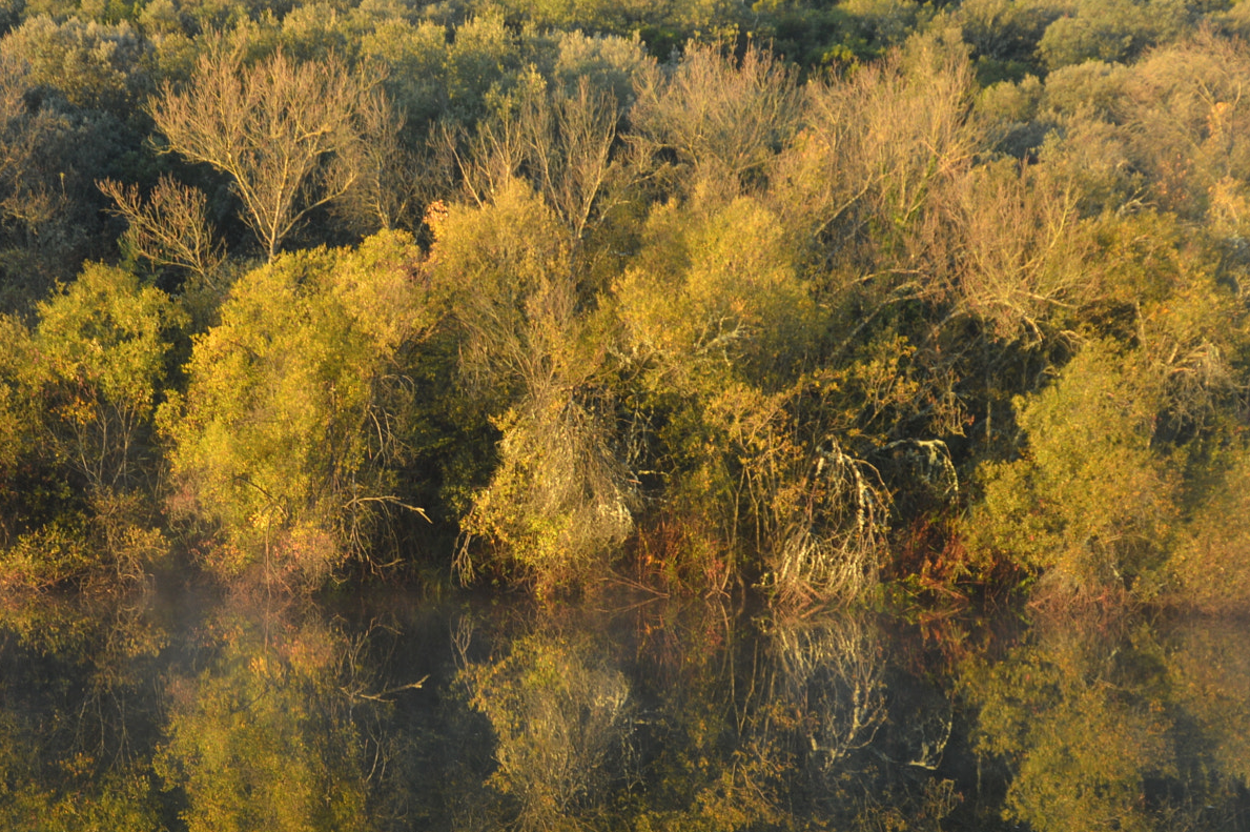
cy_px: 563
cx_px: 365
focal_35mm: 62
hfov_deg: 32.0
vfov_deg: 21.8
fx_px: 2151
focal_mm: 24
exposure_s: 1/80
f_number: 5.6
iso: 200
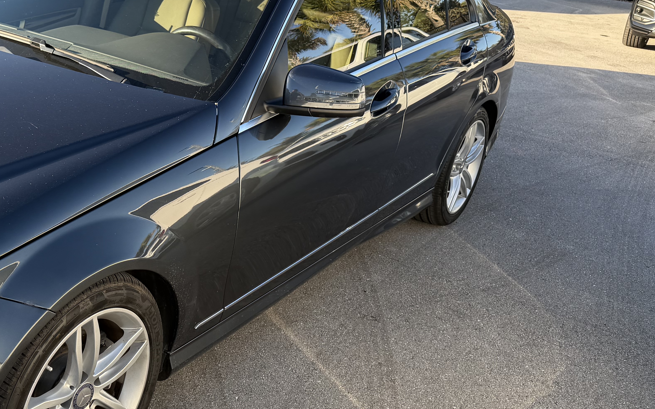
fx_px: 821
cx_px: 155
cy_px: 215
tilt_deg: -22.3
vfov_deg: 28.0
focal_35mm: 46
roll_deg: -2.7
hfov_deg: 42.0
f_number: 1.78
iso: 80
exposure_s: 1/702
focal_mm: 6.76
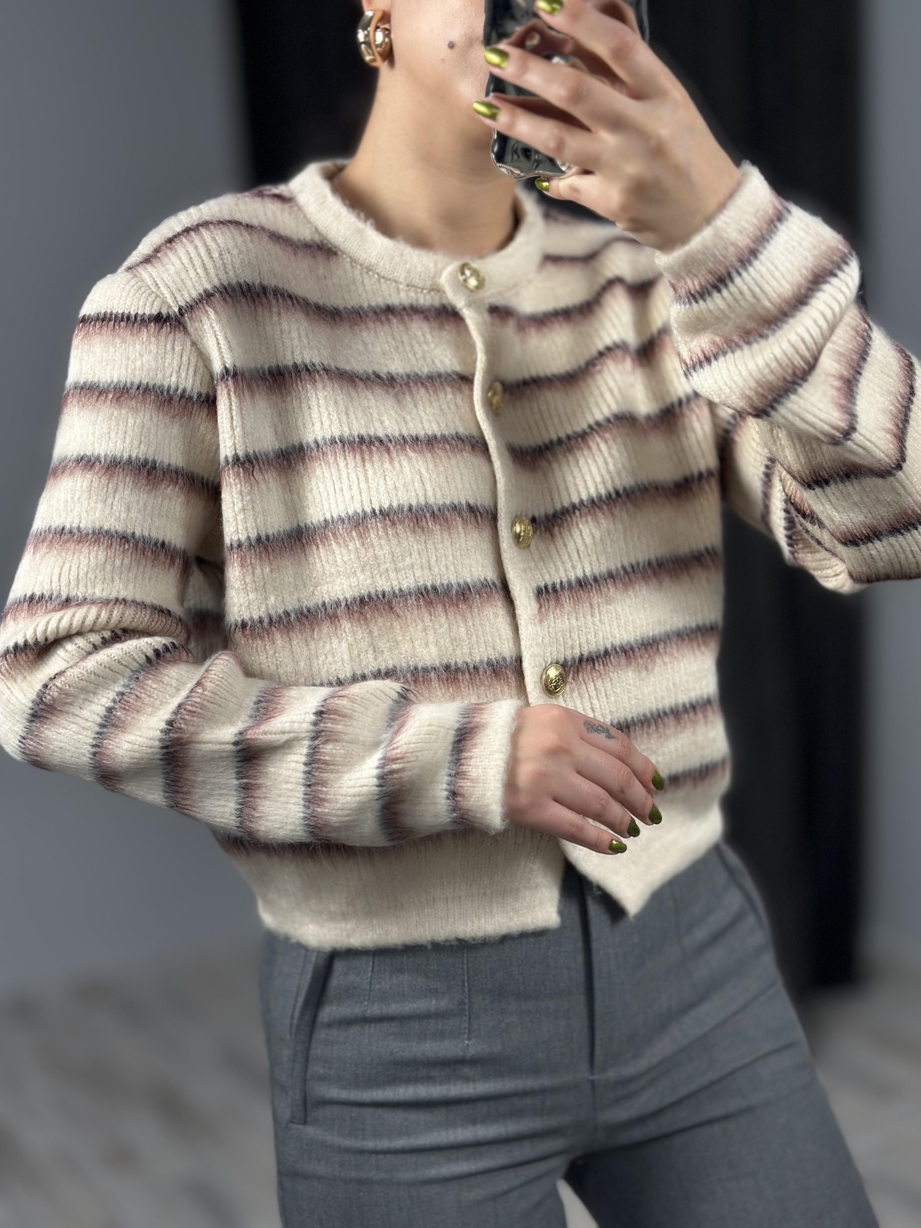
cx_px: 460
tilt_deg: -33.5
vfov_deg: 39.7
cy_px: 614
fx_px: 1703
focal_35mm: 48
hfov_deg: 30.3
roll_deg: +6.1
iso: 64
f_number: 1.78
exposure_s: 1/124
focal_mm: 6.86
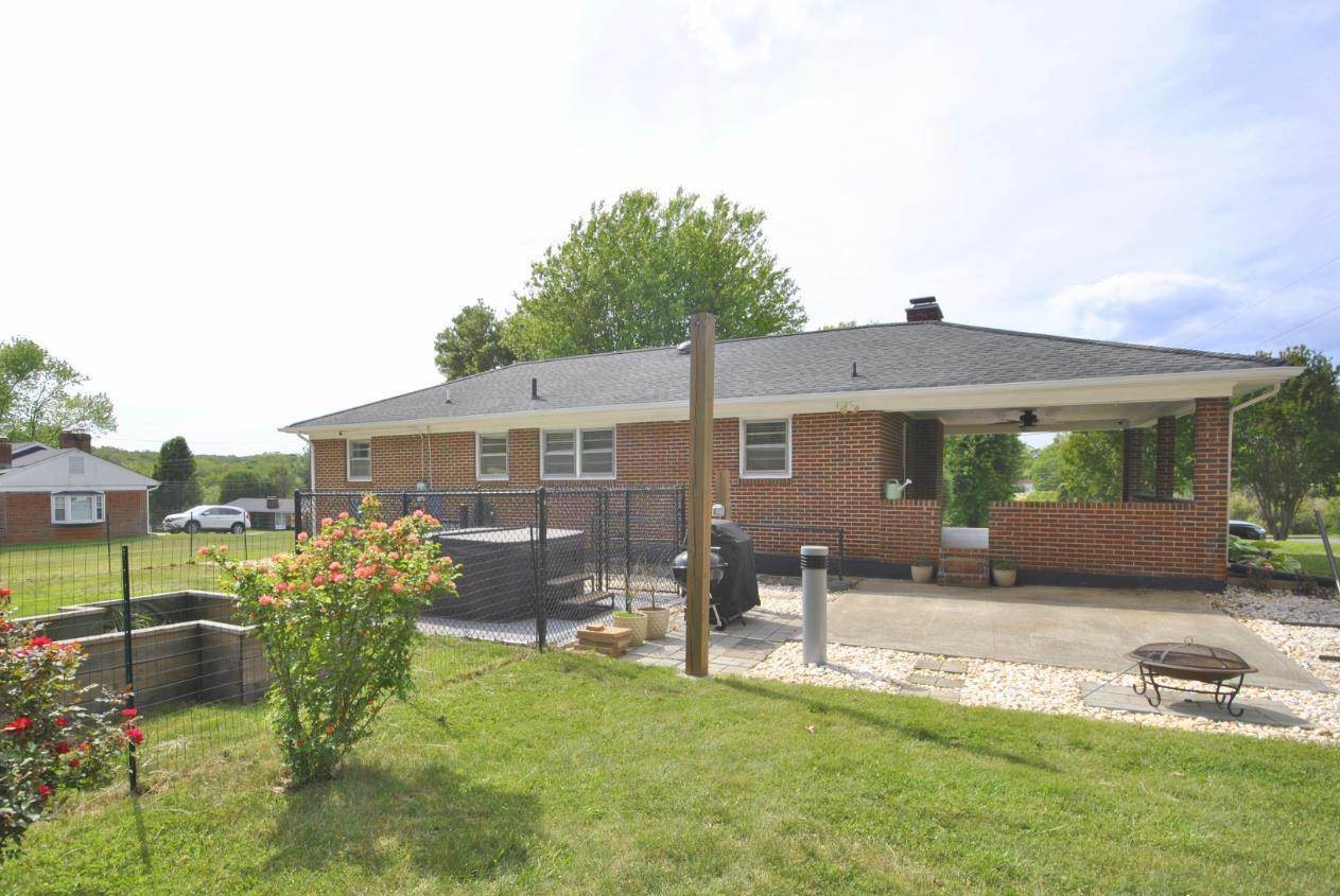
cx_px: 550
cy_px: 507
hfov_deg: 84.2
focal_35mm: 20
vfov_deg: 62.9
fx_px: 730
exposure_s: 1/250
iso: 100
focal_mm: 11
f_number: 8
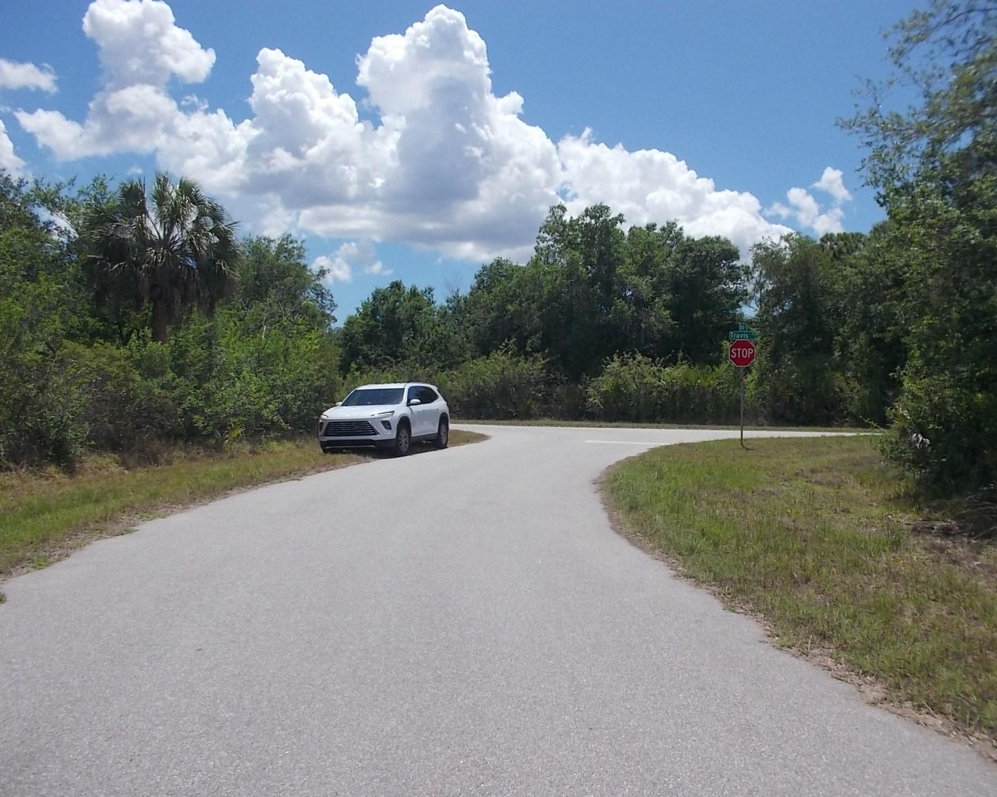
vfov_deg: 47.1
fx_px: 915
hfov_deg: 57.1
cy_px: 406
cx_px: 530
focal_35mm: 31
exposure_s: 1/1499
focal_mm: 4.1
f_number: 3.3
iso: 80
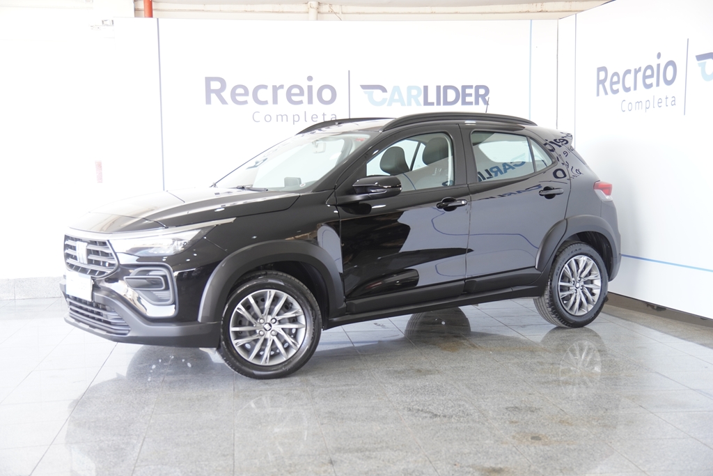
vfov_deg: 29.9
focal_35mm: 45
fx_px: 891
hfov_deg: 43.6
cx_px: 356
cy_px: 238
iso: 200
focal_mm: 30
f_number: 2.8
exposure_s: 1/50
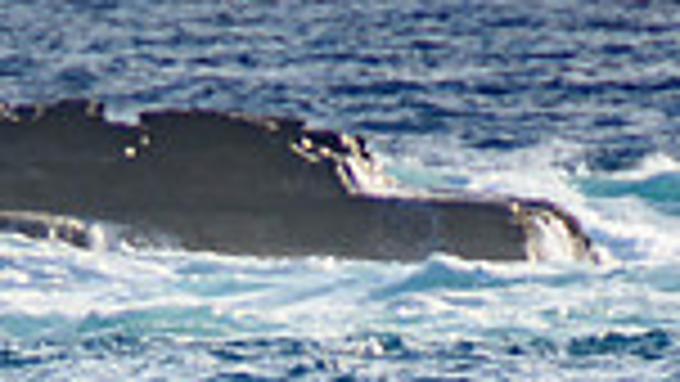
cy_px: 600
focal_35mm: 2412
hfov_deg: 0.9
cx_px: 81
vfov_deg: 0.5
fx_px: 43498
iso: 280
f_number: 5.6
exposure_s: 1/2000
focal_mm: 400
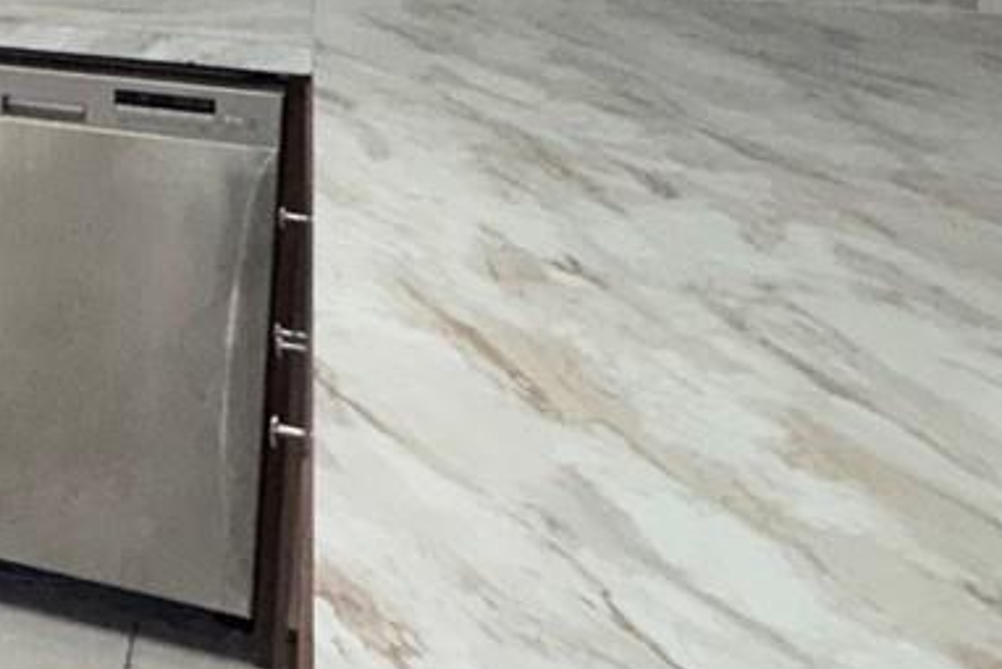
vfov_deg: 20.9
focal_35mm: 61
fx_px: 1698
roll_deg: +0.6
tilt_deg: -6.6
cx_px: -635
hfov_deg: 23.4
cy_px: -113
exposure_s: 1/60
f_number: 2.2
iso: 200
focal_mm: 2.22
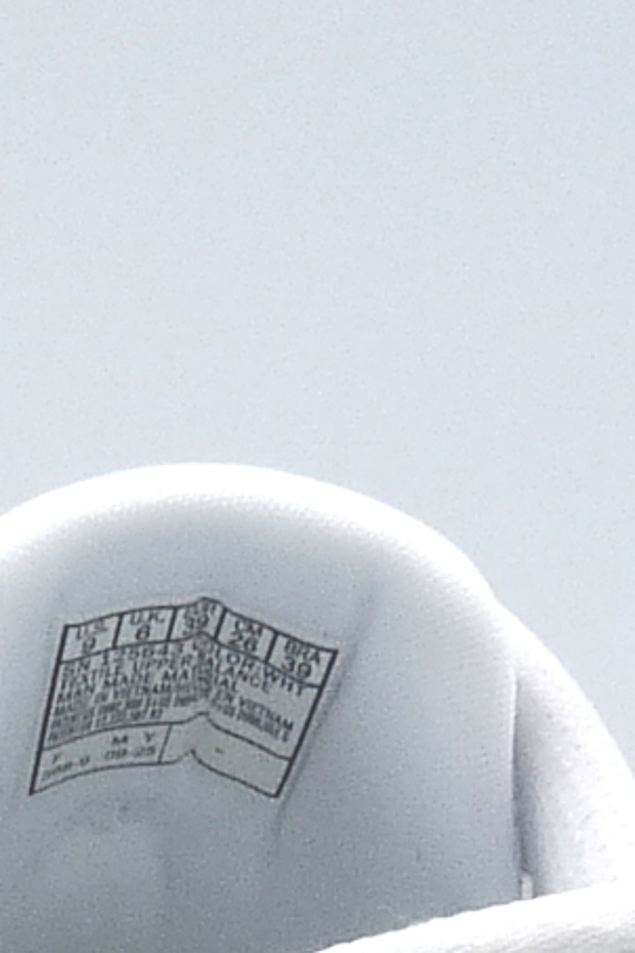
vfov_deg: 10.0
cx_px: -99
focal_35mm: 202
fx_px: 5344
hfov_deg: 6.8
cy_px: 1214
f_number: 5.6
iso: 100
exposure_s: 1/200
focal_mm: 5.5
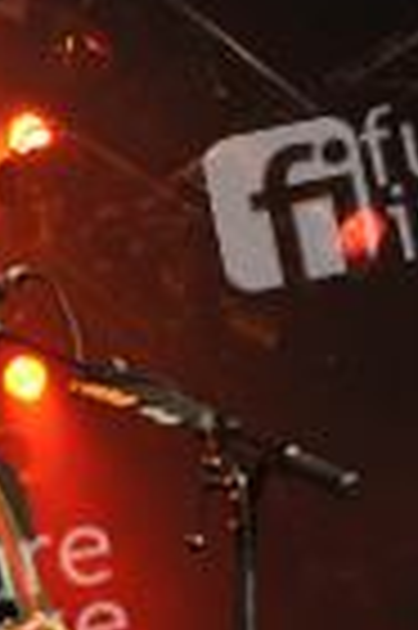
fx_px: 1693
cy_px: 860
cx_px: 27
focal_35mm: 97
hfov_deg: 13.9
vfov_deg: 19.2
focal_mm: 34
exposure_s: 1/125
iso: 1600
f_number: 2.8
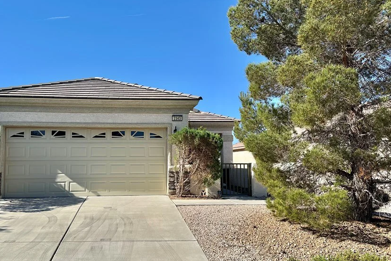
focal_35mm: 31
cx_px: 155
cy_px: 135
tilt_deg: +4.0
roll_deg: -0.5
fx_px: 337
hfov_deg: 59.8
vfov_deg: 42.3
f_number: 1.78
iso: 80
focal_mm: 6.86
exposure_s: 1/5263
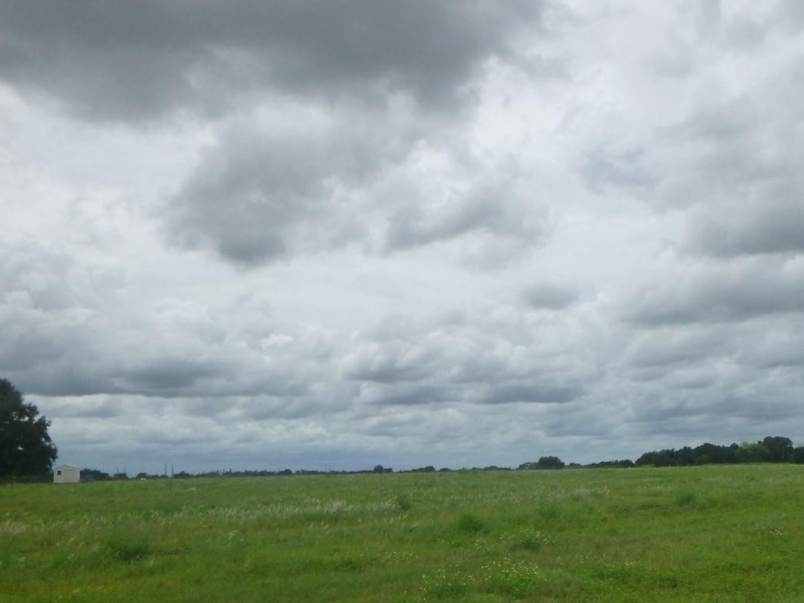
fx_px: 906
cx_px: 531
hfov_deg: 47.2
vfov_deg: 36.3
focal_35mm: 39
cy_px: 413
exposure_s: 1/1300
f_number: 3.9
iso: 160
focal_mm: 4.5
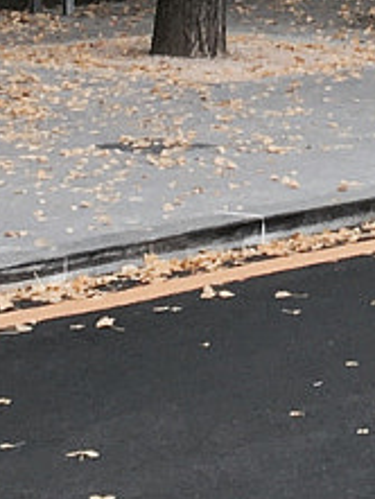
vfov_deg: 8.7
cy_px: -632
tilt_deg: +6.1
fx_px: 3030
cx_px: 359
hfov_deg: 7.1
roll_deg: +1.3
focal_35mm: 210
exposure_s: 1/60
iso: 32
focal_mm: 4.15
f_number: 2.2
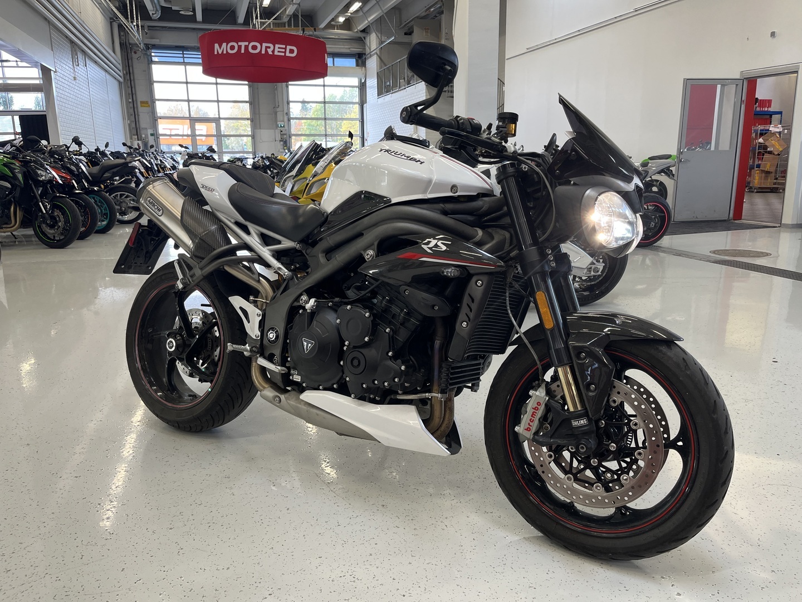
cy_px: 301
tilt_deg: -13.6
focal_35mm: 26
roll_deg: +1.7
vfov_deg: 53.1
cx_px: 401
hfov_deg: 67.3
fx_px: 602
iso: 64
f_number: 1.6
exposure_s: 1/100
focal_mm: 5.1
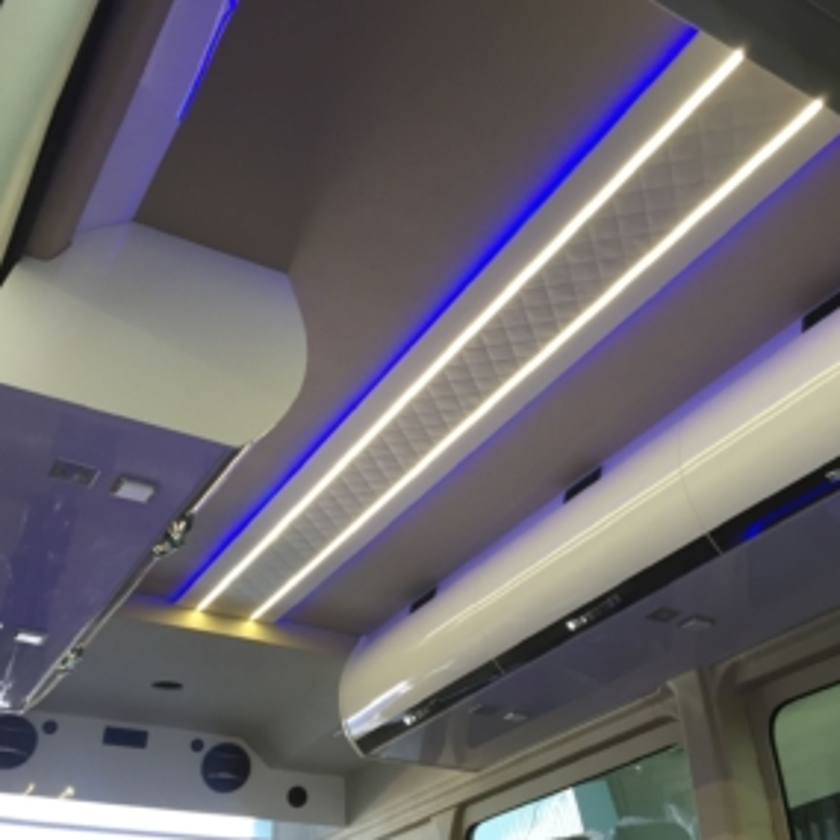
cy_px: 407
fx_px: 988
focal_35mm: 36
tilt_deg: +34.8
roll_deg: +1.1
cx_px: 560
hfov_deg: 45.4
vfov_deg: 46.0
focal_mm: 4.15
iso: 40
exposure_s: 1/33
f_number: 2.2
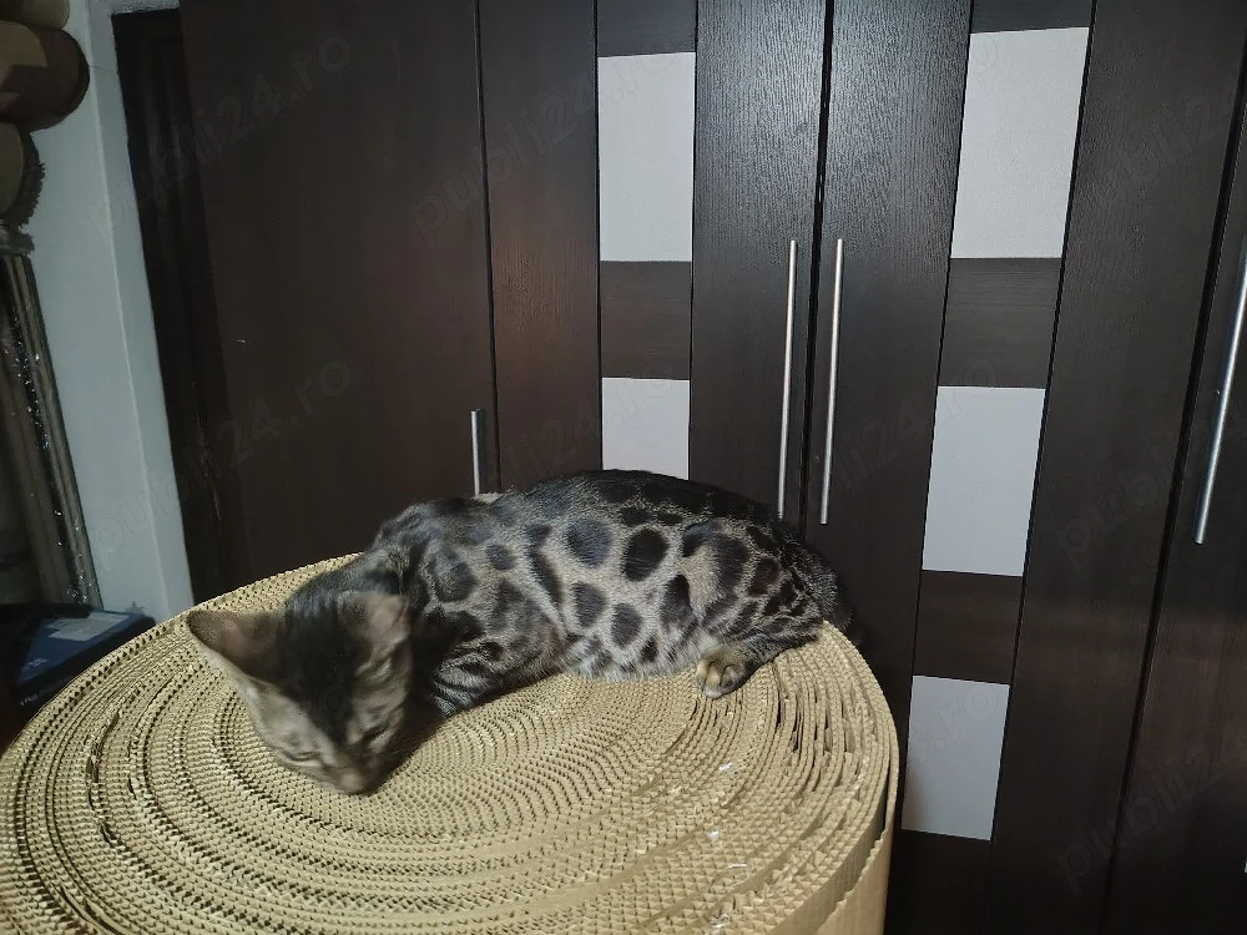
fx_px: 865
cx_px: 624
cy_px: 468
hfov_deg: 71.6
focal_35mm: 24
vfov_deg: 56.8
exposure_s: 1/33.3
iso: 3442
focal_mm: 5.56
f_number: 1.8
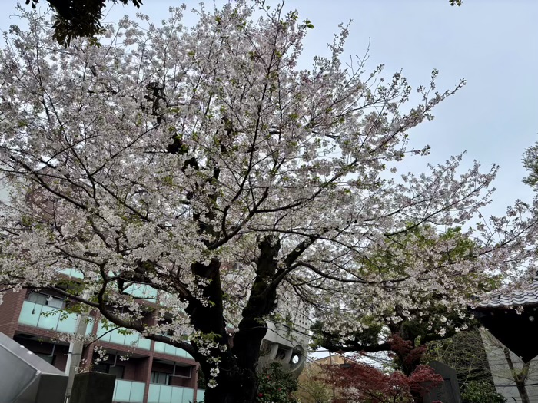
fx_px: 404
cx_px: 269
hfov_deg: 67.3
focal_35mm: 26
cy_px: 202
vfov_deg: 53.1
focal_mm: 5.96
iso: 50
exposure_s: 1/4255
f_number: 1.6
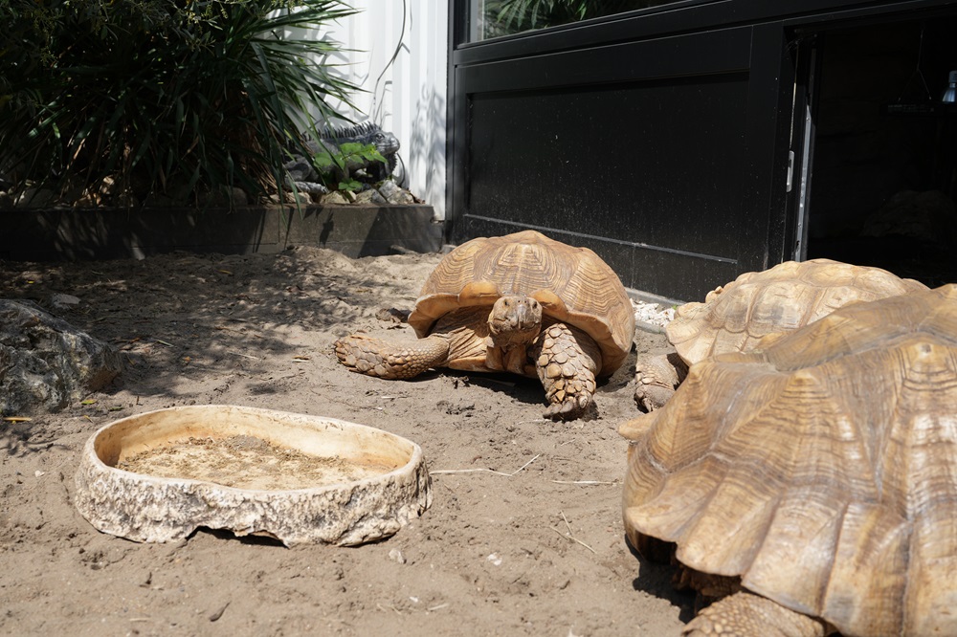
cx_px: 478
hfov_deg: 54.5
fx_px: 930
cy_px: 318
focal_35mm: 35
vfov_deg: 37.8
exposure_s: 1/400
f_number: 6.3
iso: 100
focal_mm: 35
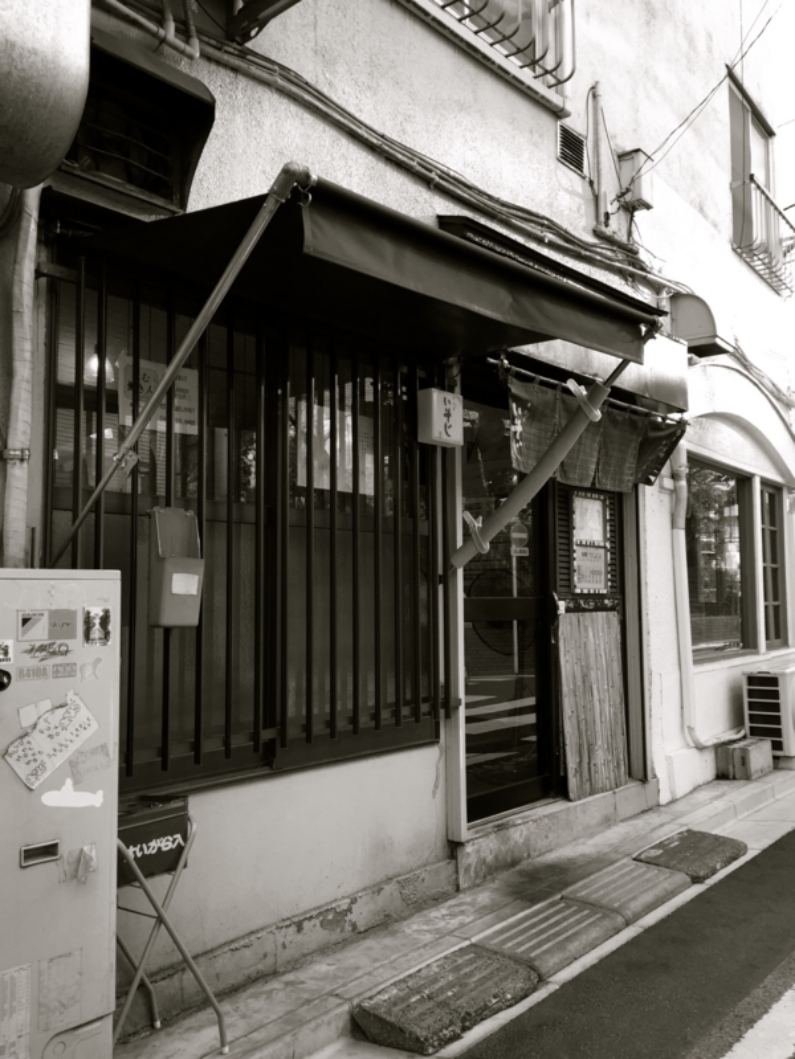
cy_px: 530
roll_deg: +0.8
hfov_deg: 48.2
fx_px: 888
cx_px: 398
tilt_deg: +5.4
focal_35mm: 29
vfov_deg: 61.7
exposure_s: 1/60
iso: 40
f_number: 2.2
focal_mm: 4.15
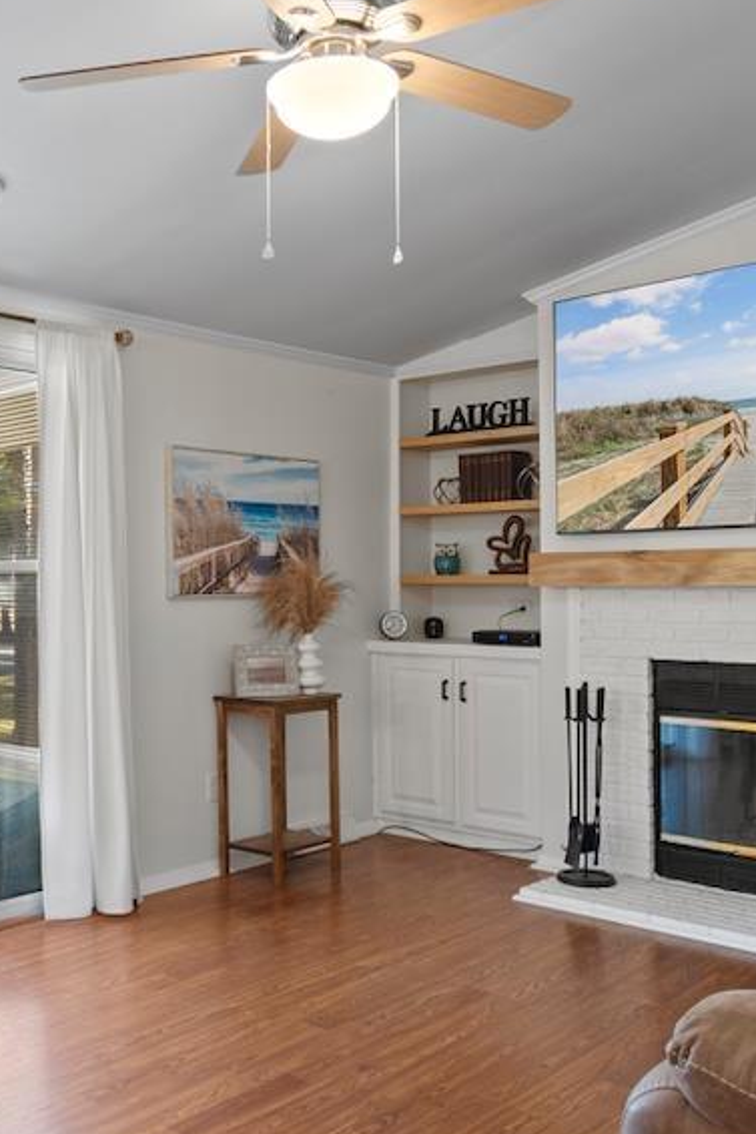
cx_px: 243
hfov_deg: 38.4
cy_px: 568
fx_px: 1070
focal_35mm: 34
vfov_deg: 55.8
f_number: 4.5
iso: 100
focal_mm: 10
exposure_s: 1/1.25
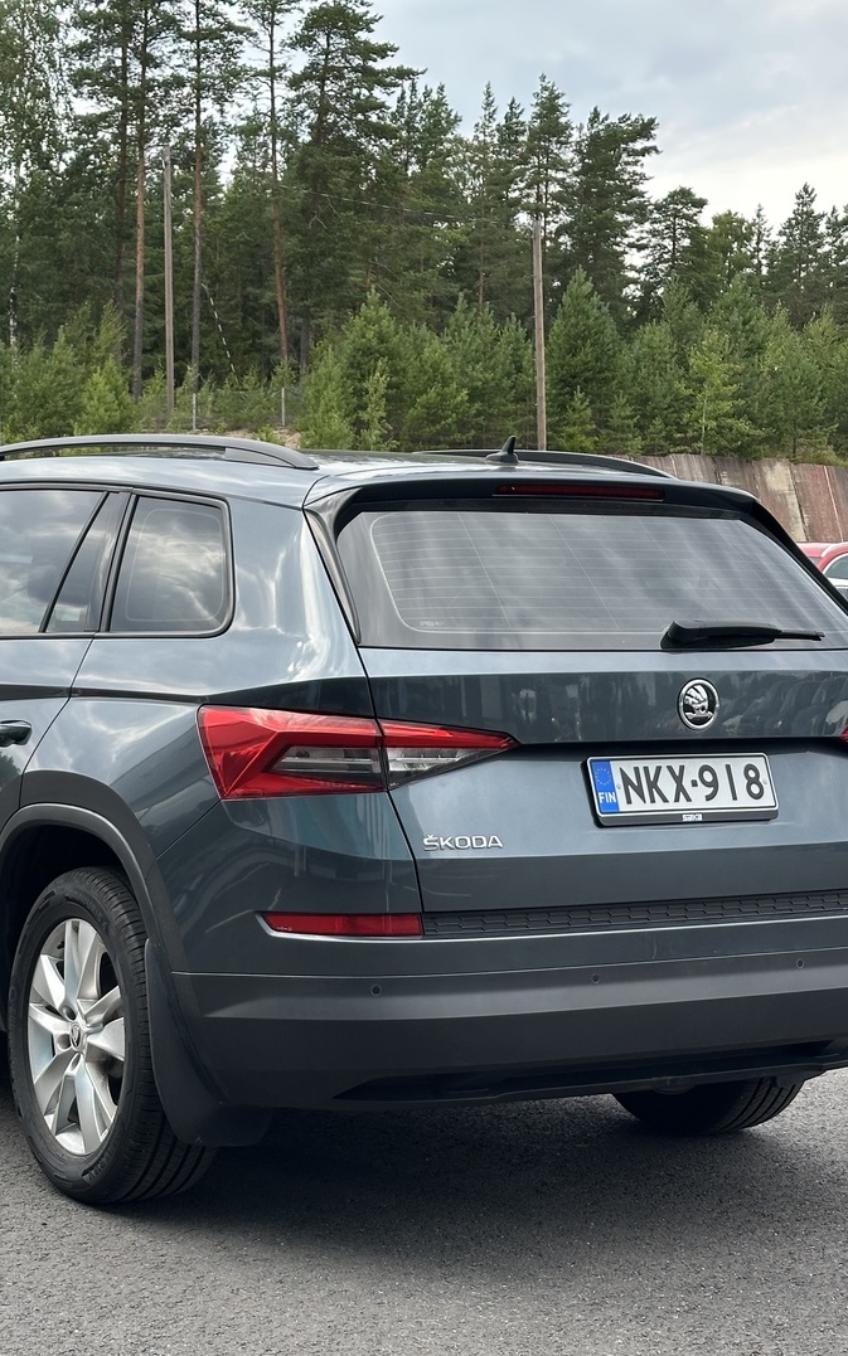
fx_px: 2515
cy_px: 679
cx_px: 263
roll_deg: +0.9
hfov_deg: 19.1
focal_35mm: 68
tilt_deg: -2.8
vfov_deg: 30.2
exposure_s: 1/601
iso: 64
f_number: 1.78
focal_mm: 6.86
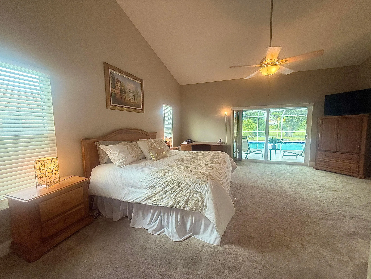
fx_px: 150
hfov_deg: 102.1
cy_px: 140
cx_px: 186
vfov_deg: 85.7
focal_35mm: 14
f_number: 2.2
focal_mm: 2.22
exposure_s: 1/120
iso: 160
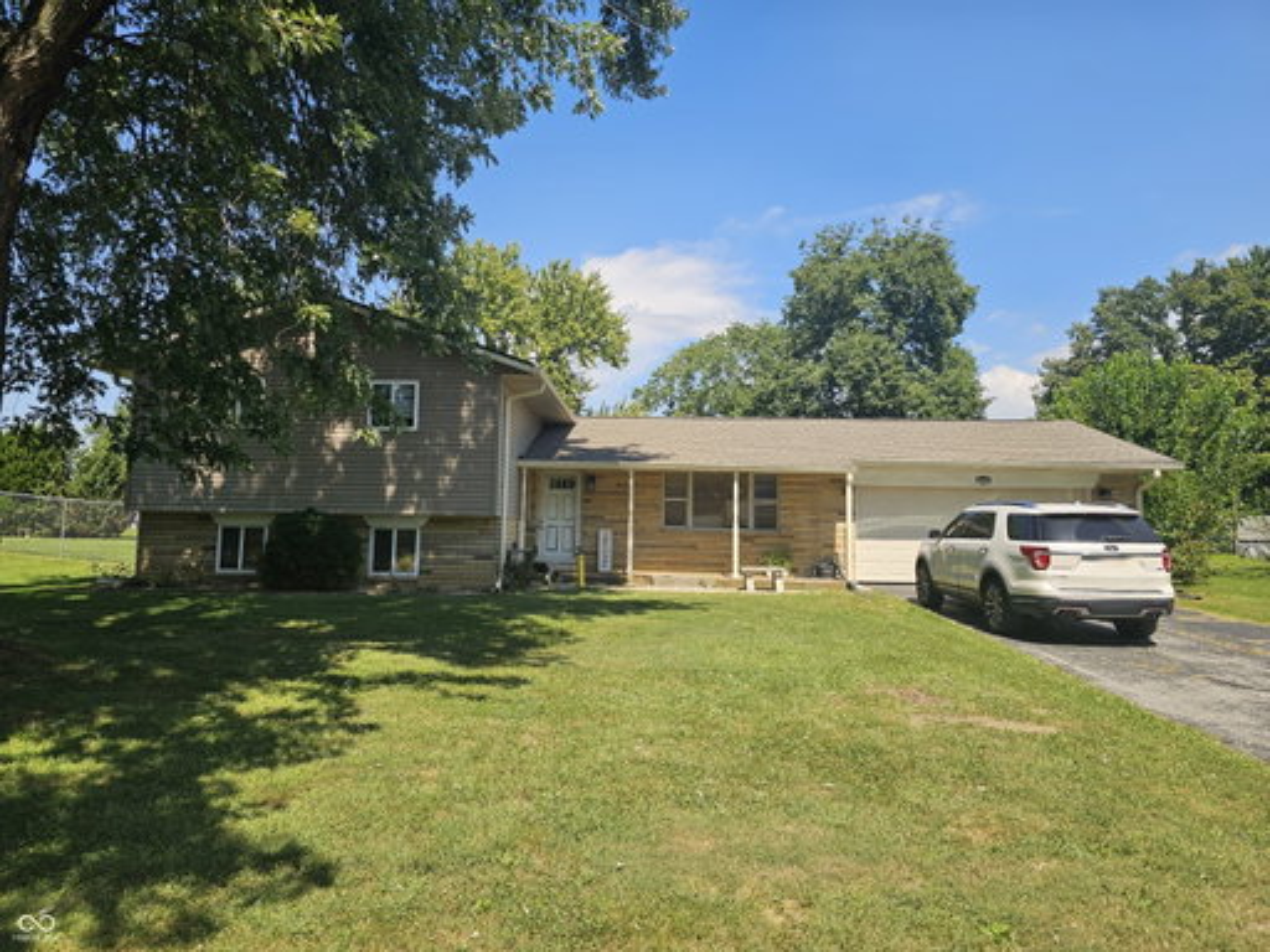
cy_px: 476
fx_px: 844
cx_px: 635
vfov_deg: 58.9
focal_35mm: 23
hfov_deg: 73.9
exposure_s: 1/625
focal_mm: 6.3
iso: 10
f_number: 1.7
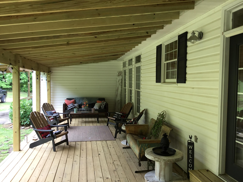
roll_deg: +0.3
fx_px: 218
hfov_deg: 58.4
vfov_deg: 45.4
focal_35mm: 31
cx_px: 122
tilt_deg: -3.8
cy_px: 91
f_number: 2.4
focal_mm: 3.3
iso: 25
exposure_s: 1/60
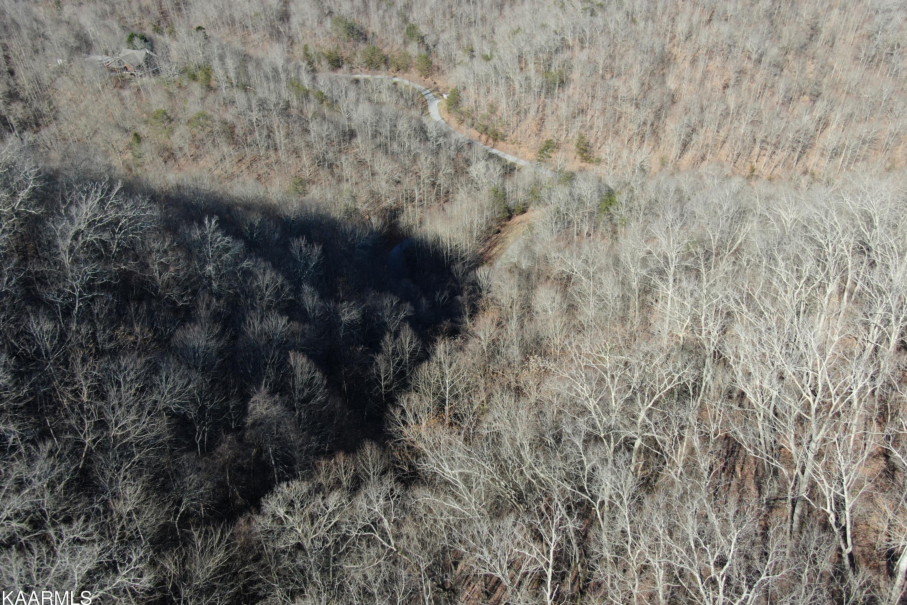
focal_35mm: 25
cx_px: 454
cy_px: 289
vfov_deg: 51.3
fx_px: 630
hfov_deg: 71.5
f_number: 2.8
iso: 100
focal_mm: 4.39
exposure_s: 1/640
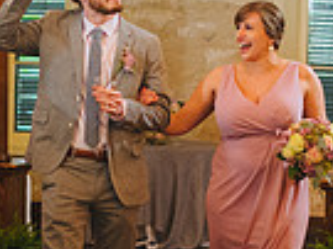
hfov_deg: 11.6
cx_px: 108
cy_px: 143
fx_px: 1634
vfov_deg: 8.7
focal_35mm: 170
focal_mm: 35
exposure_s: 1/200
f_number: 2
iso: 1250
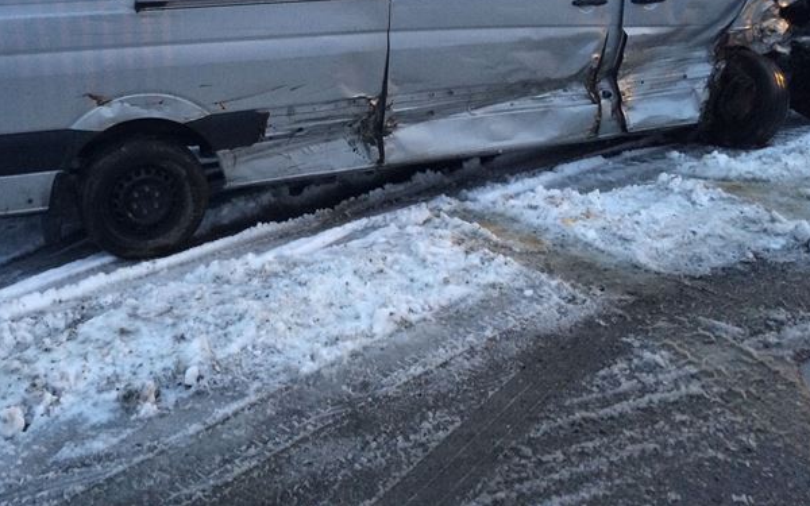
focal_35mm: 41
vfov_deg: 30.5
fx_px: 905
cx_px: 298
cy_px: 105
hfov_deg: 47.7
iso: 200
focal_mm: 4.15
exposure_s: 1/30
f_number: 2.2
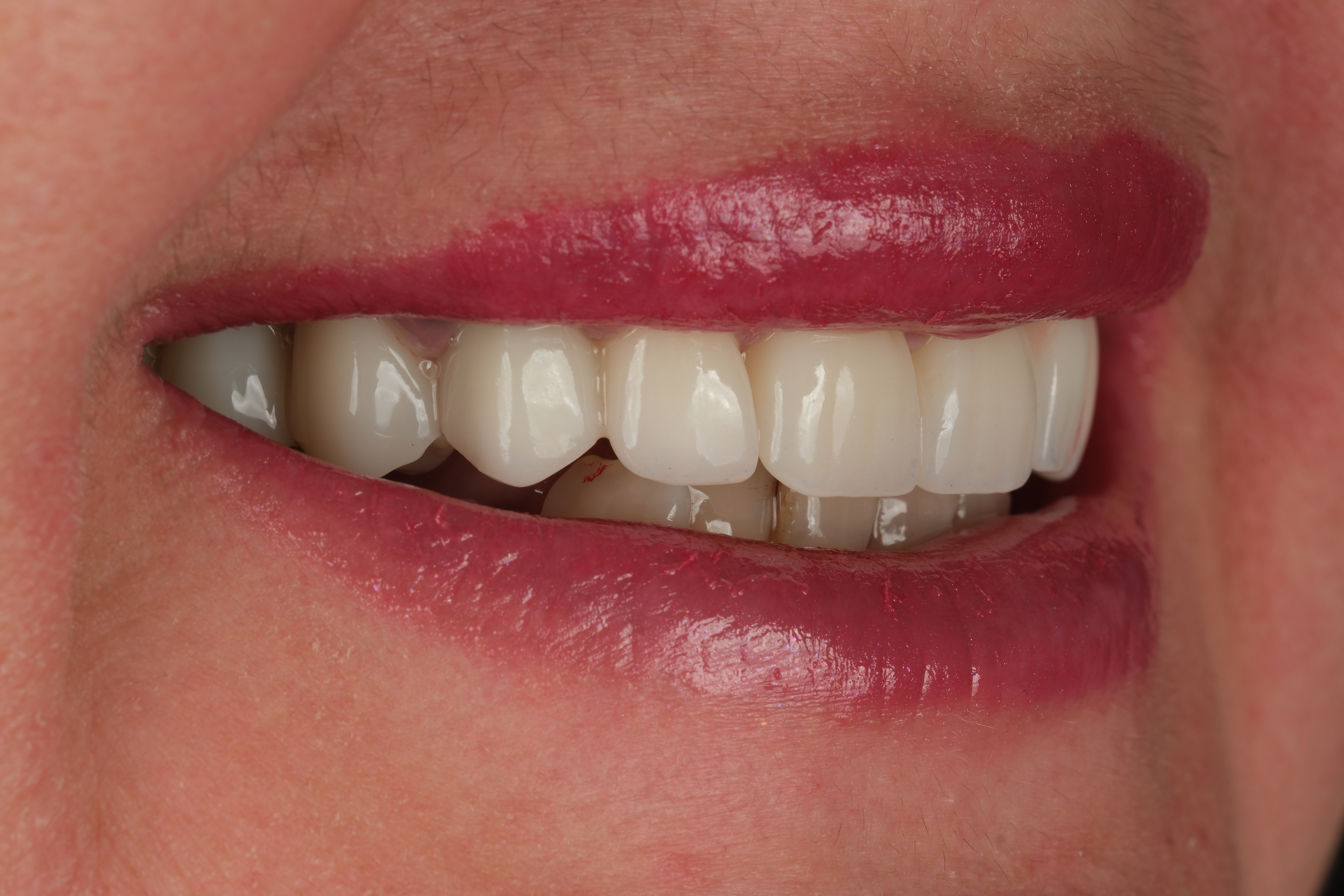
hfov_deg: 17.1
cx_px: 672
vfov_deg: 11.4
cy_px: 448
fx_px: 4480
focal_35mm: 120
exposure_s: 1/125
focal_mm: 80
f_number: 20
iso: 125
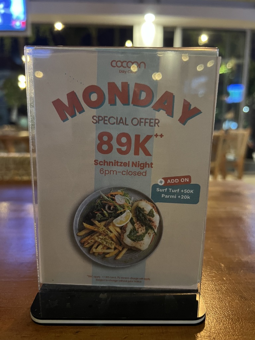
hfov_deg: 53.1
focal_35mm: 26
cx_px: 128
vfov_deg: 67.3
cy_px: 170
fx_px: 255
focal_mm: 5.7
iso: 640
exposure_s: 1/33
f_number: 1.5
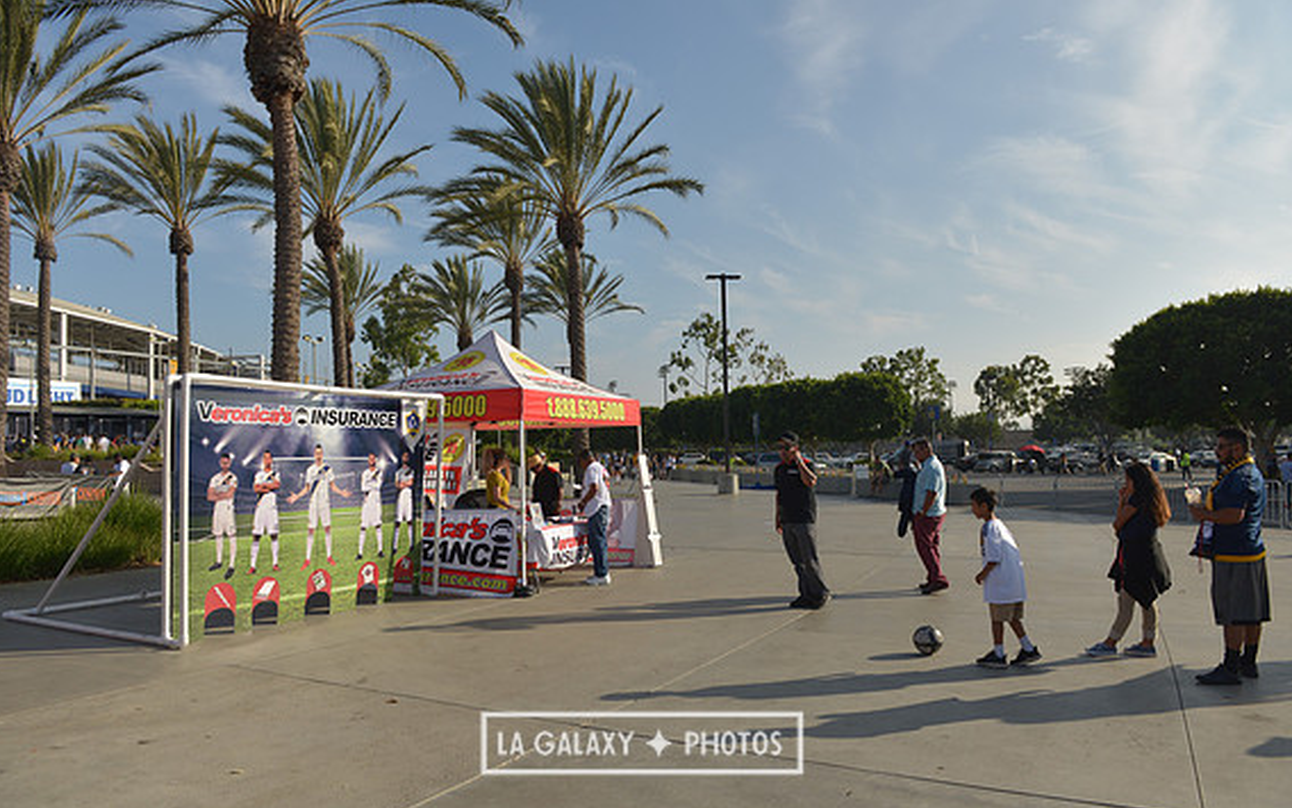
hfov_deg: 72.5
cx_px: 641
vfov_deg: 49.3
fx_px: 880
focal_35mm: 25
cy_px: 402
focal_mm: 24
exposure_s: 1/2500
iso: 200
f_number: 4.5
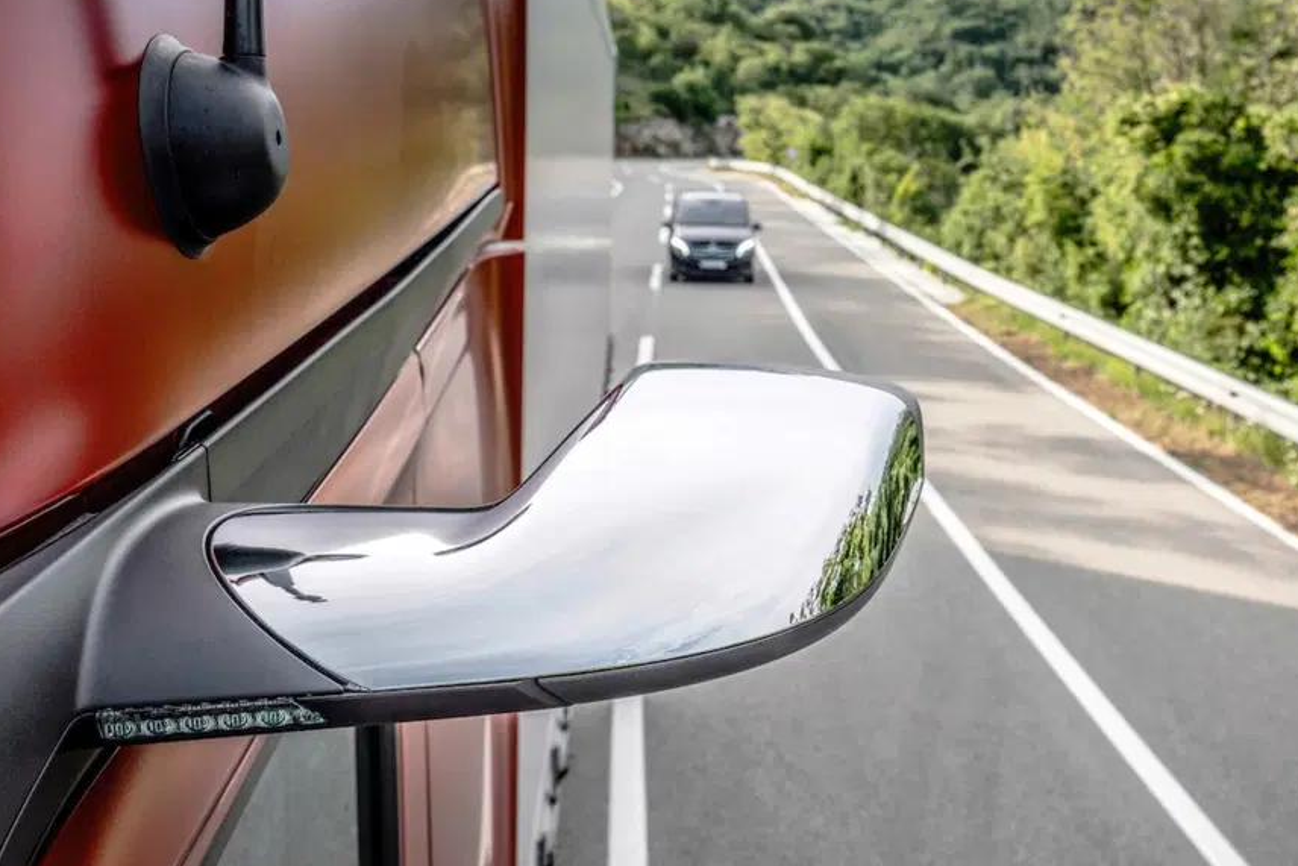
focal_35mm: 49
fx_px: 1767
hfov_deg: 40.3
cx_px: 724
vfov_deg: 27.5
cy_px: 466
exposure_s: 1/100
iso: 100
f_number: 11
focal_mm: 35
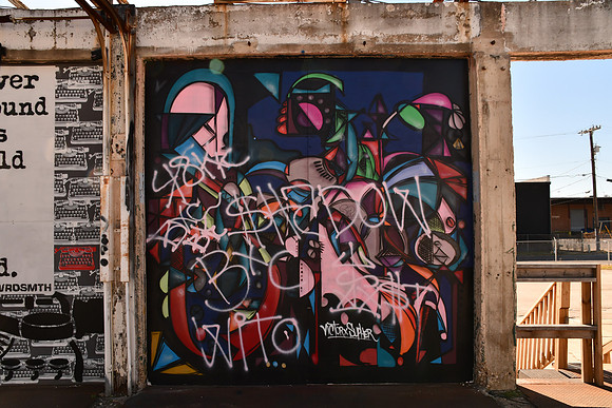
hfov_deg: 61.9
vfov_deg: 43.6
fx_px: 510
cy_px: 204
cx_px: 306
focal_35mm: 30
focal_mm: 20
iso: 400
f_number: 13
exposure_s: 1/400
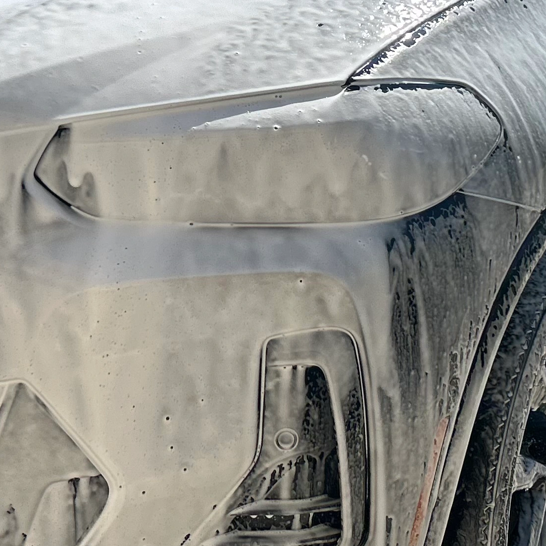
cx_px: 242
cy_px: 169
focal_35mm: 84
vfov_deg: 20.6
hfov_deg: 20.6
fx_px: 1499
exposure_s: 1/6993
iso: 50
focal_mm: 5.7
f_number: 1.5
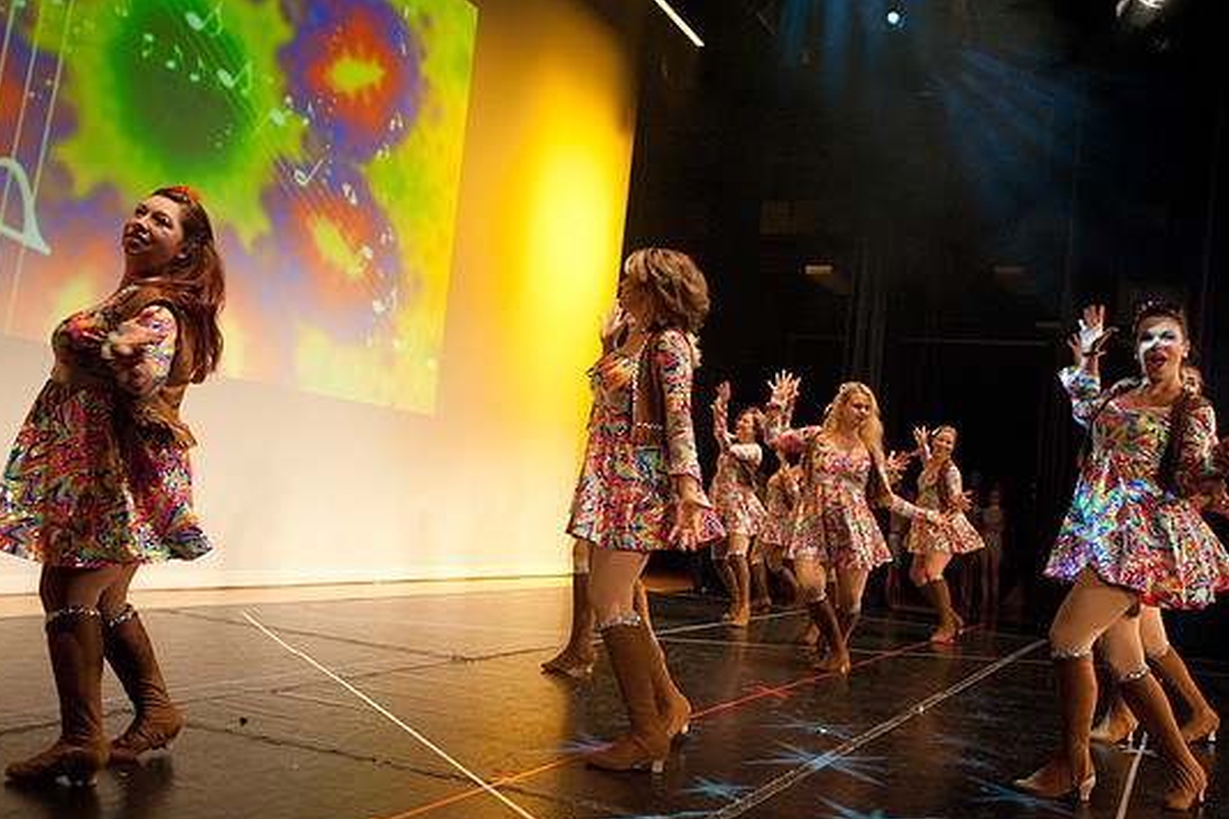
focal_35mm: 38
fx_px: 1297
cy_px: 442
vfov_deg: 35.0
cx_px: 635
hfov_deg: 50.7
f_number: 4
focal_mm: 35
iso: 3200
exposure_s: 1/200
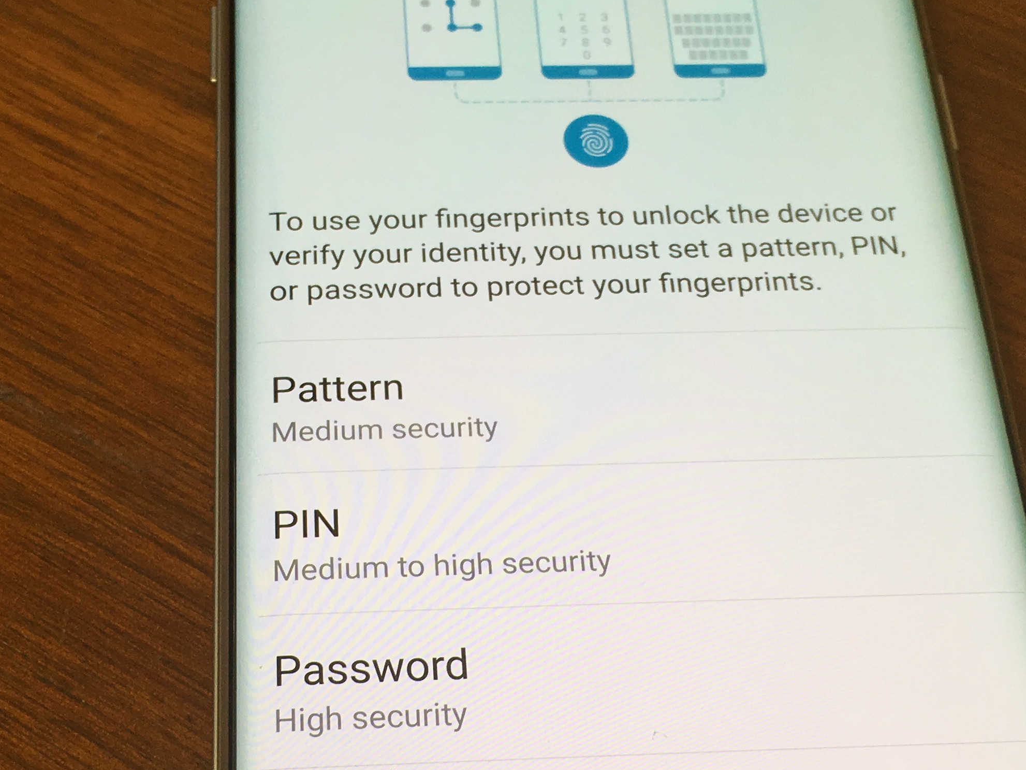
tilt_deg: -61.5
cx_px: 472
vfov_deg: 24.8
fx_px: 1749
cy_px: 432
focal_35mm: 59
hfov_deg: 32.7
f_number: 2.2
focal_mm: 4.15
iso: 25
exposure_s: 1/60
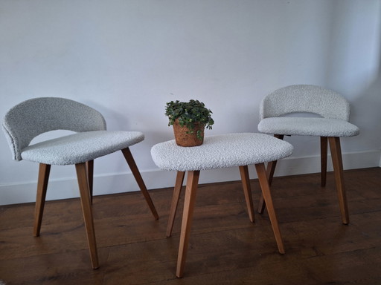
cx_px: 190
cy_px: 142
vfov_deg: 58.9
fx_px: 253
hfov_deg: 73.9
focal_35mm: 23
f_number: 1.8
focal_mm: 5.54
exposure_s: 1/24
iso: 320
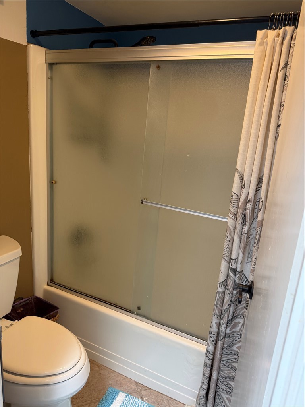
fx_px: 282
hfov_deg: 56.8
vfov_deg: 71.6
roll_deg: -5.4
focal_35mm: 24
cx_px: 152
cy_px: 204
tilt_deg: -14.5
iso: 160
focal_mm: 6.76
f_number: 1.78
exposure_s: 1/60
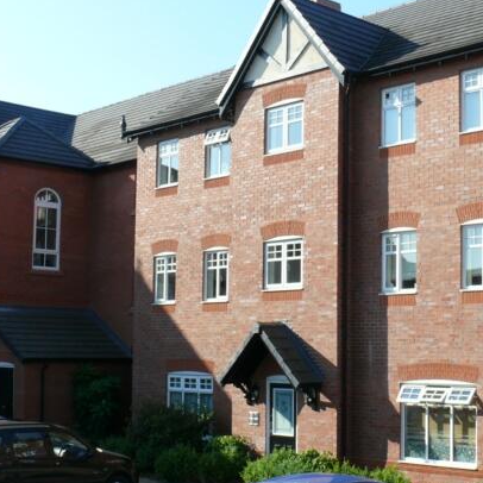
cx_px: 350
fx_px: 963
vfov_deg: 28.2
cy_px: 258
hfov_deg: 27.8
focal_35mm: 61
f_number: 5.6
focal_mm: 7.4
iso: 100
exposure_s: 1/250
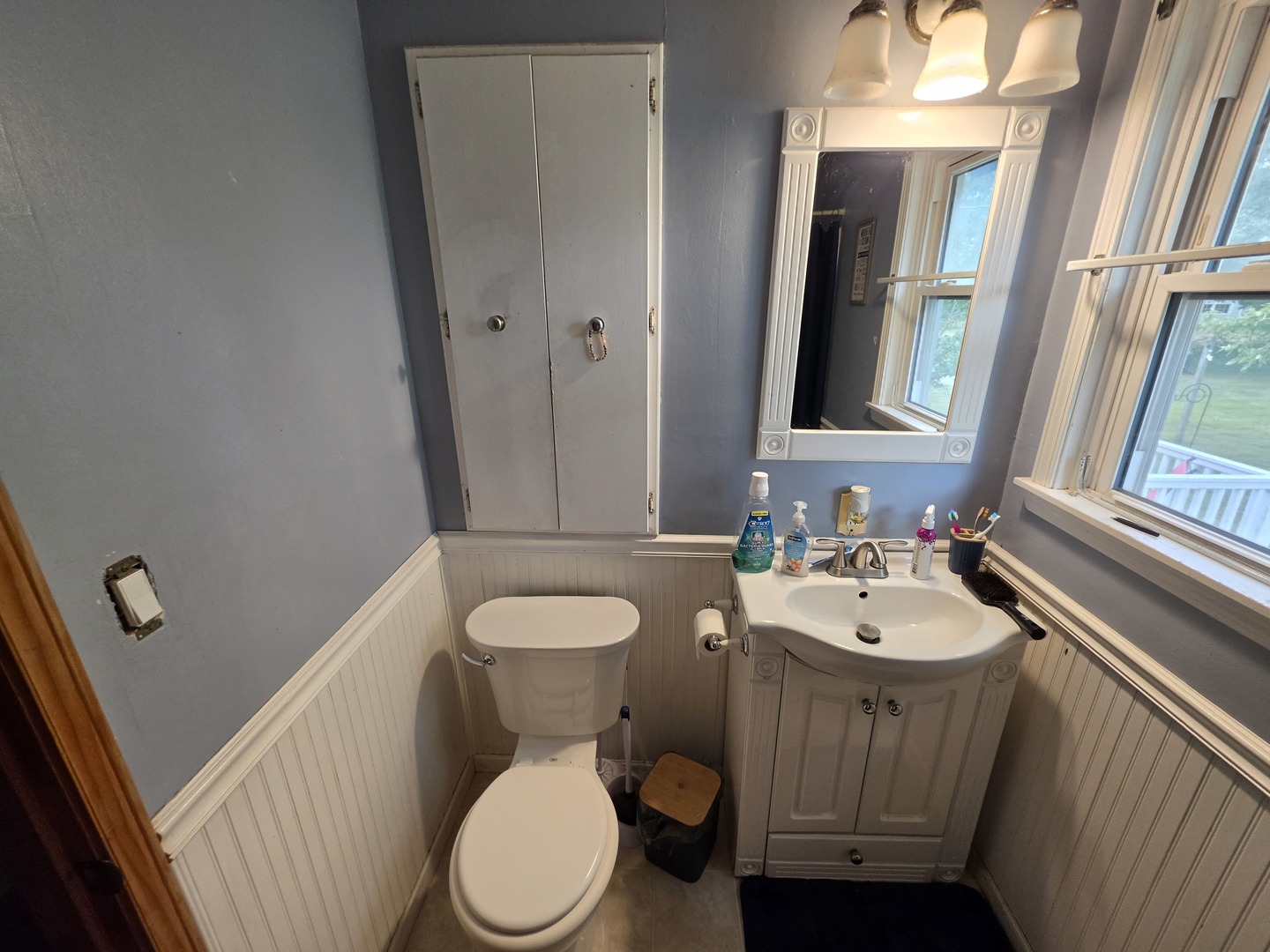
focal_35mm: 13
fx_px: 477
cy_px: 476
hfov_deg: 106.2
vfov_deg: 89.9
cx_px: 635
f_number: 1.9
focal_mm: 2.2
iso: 160
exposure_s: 1/120
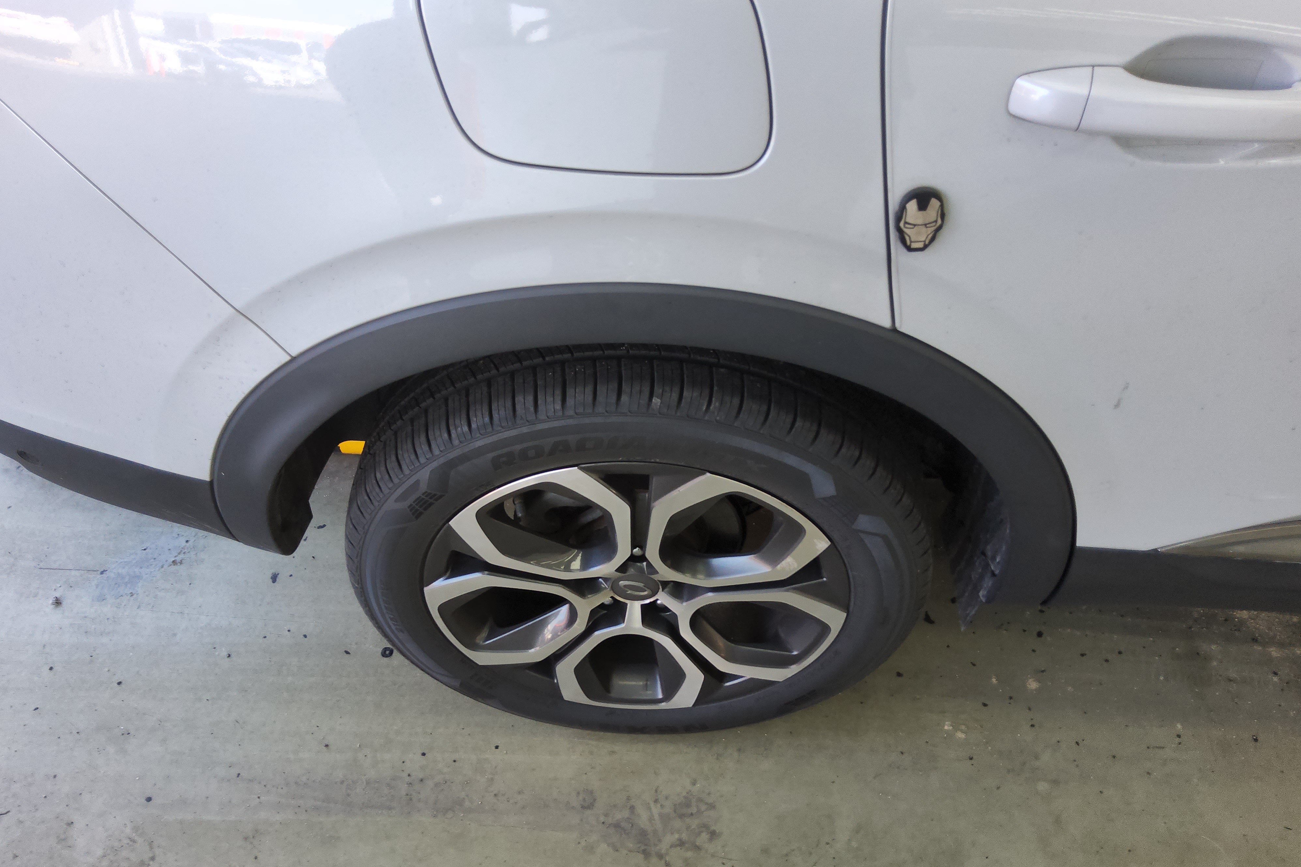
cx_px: 627
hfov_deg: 67.4
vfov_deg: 47.8
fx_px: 976
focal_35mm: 27
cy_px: 484
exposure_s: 1/120
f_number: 2
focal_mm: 3.08
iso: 50
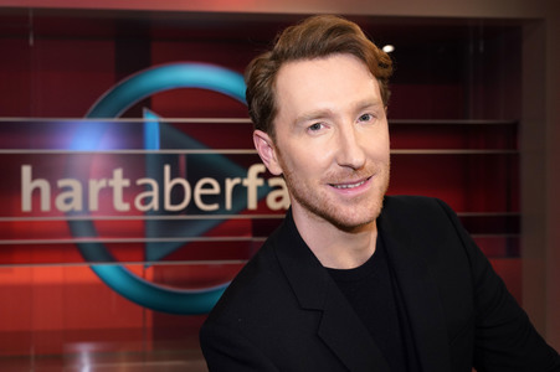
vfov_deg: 34.2
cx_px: 280
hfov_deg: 49.6
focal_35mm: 39
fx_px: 606
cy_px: 186
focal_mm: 39
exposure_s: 1/125
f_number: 5.6
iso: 1600
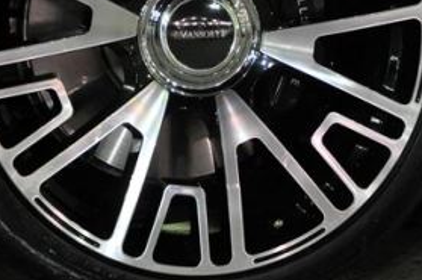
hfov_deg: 11.3
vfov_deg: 7.5
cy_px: 28
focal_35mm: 183
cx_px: 192
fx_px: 2141
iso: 3200
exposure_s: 1/60
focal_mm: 58
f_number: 5.6
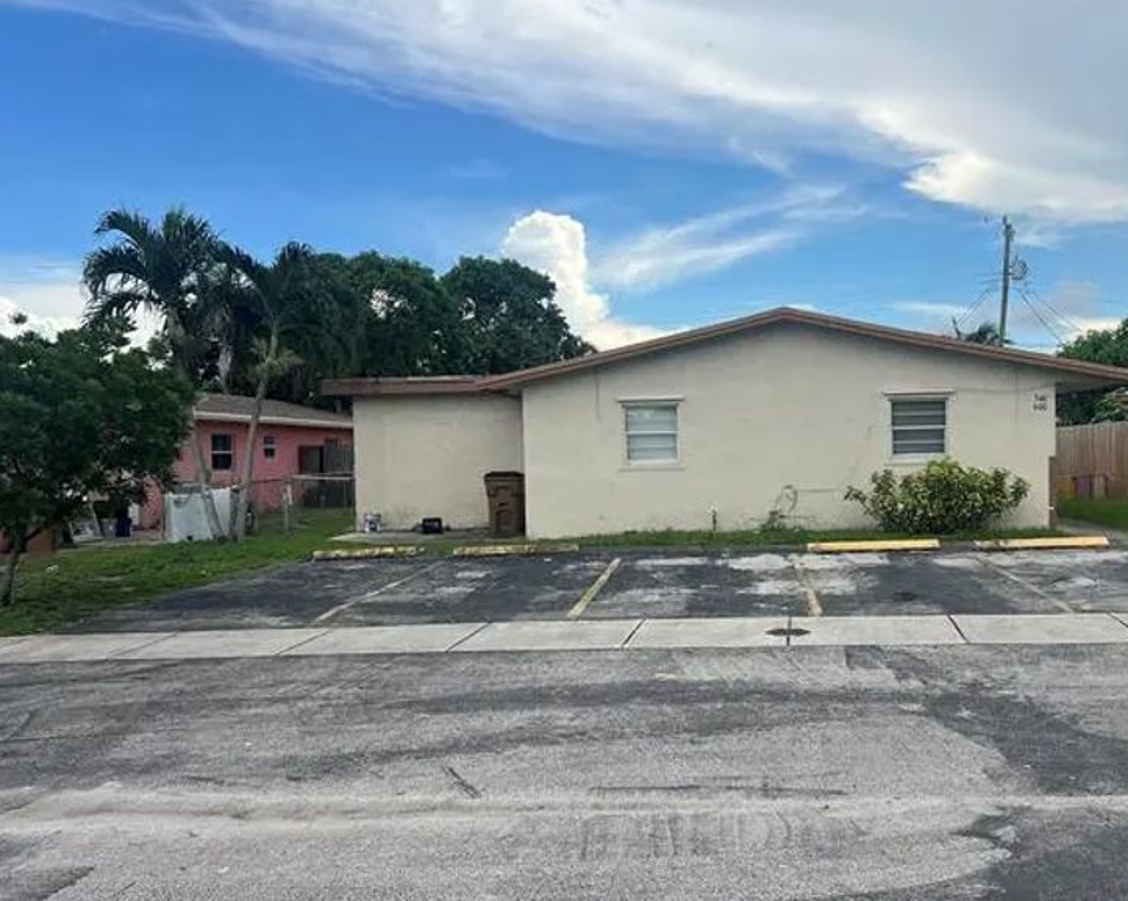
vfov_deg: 41.1
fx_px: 1201
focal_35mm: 36
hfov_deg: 50.0
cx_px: 669
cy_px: 490
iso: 50
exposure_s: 1/3165
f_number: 1.5
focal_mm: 5.7
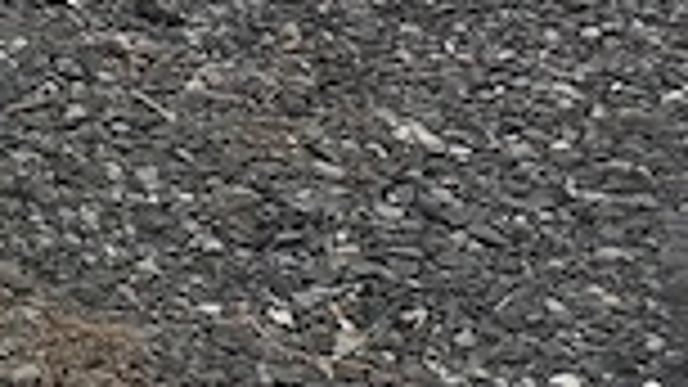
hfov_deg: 9.6
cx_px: -1484
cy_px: -346
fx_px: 2991
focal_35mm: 164
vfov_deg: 7.2
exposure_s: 1/502
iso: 50
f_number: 1.8
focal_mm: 5.54
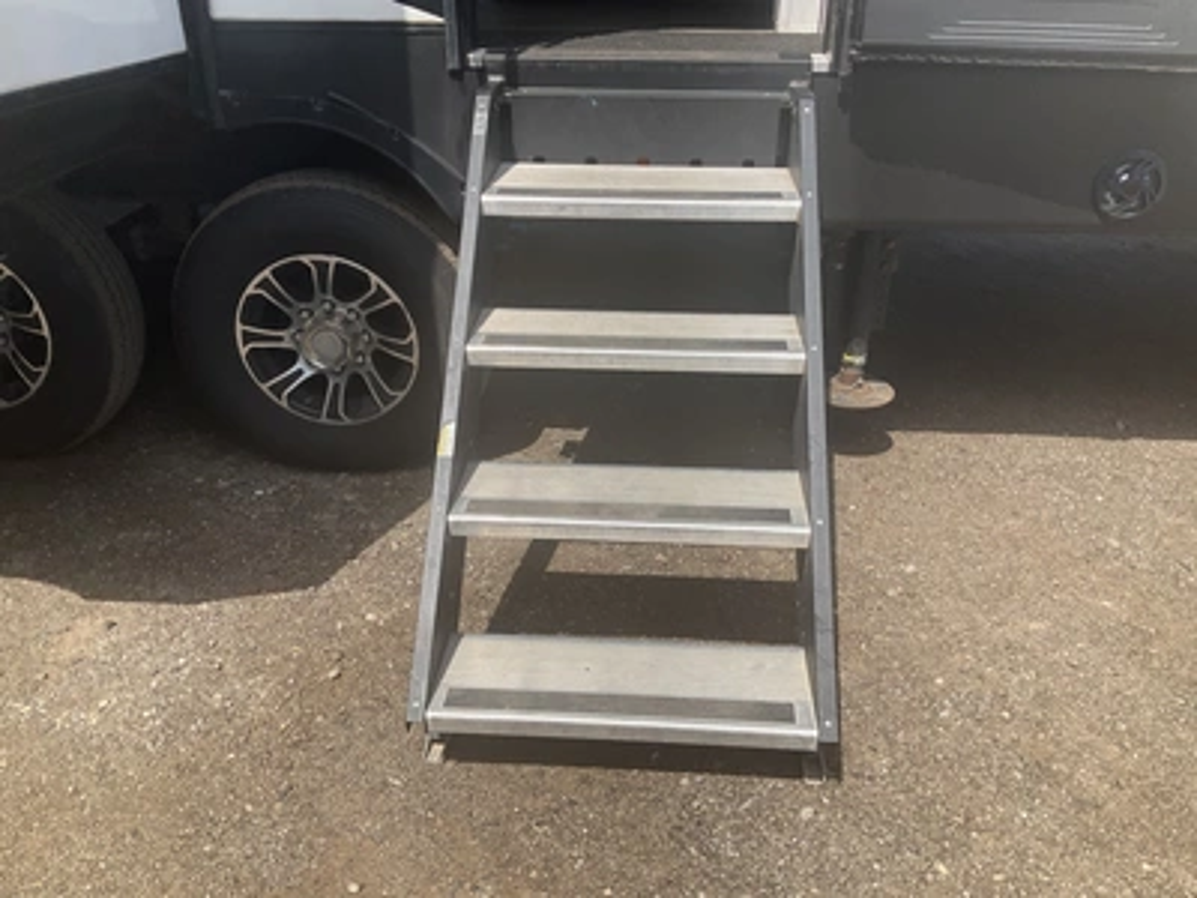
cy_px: 449
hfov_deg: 61.7
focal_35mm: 29
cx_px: 598
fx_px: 1003
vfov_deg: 48.2
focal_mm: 3
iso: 25
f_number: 1.8
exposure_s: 1/1626
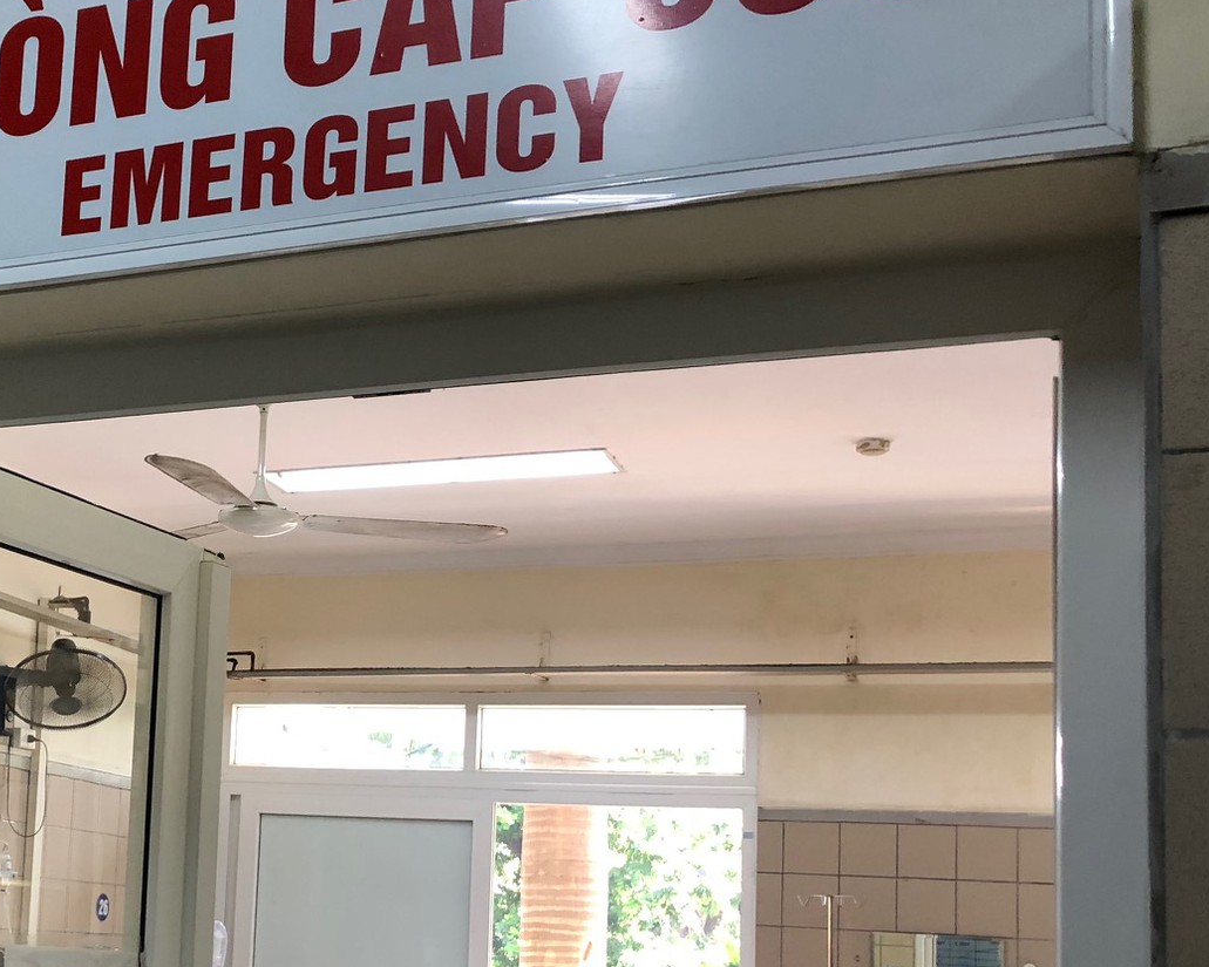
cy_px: 685
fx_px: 1897
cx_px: 76
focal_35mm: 53
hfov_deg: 33.1
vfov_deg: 28.3
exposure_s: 1/33
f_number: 1.8
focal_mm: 4
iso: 40
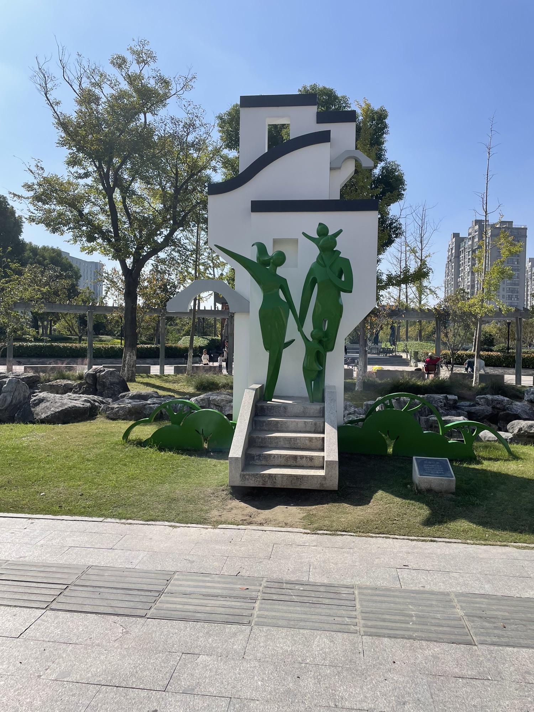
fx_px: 535
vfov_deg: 67.3
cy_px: 356
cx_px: 267
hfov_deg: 53.1
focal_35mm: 26
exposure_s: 1/4464
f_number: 1.6
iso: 32
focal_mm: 4.2
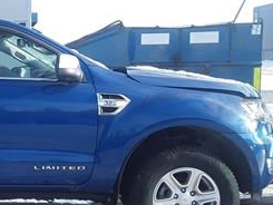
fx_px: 576
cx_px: -64
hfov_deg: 24.0
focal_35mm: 73
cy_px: 113
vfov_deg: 20.2
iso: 40
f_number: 1.9
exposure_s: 1/553
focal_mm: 2.91
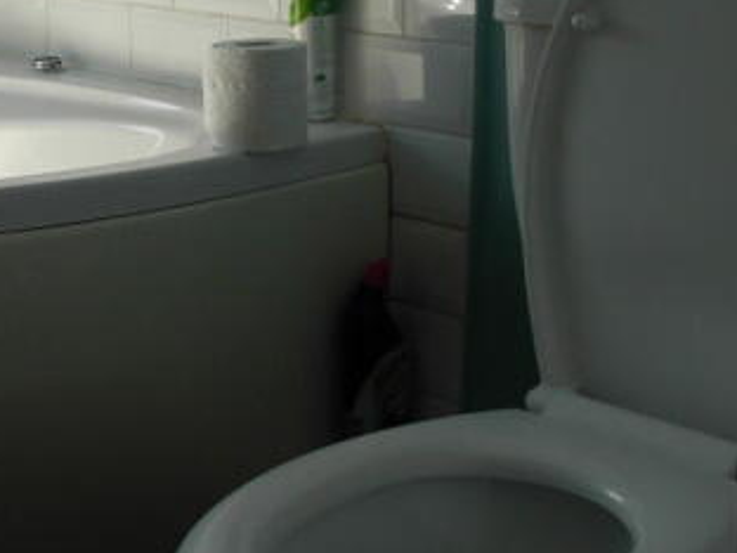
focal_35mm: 71
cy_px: 188
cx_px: 107
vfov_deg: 20.7
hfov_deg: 26.7
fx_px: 1512
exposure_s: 1/228
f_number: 2.9
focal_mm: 6.3
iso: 79
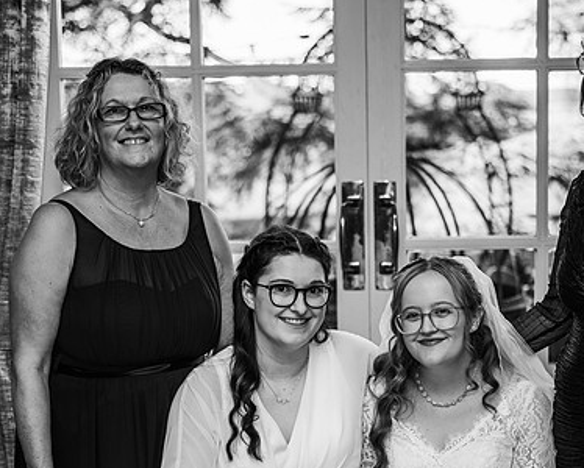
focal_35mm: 77
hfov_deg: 24.7
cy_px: 293
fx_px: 1332
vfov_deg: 19.9
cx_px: 362
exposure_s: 1/200
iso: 100
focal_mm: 53
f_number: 2.8
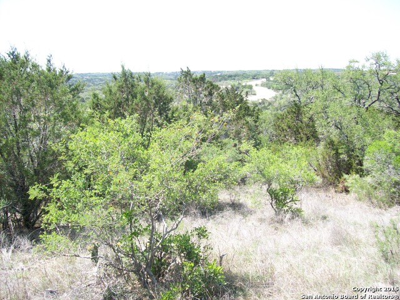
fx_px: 416
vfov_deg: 39.7
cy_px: 150
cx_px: 200
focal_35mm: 36
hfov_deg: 51.4
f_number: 2.7
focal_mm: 6
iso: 80
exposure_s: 1/316
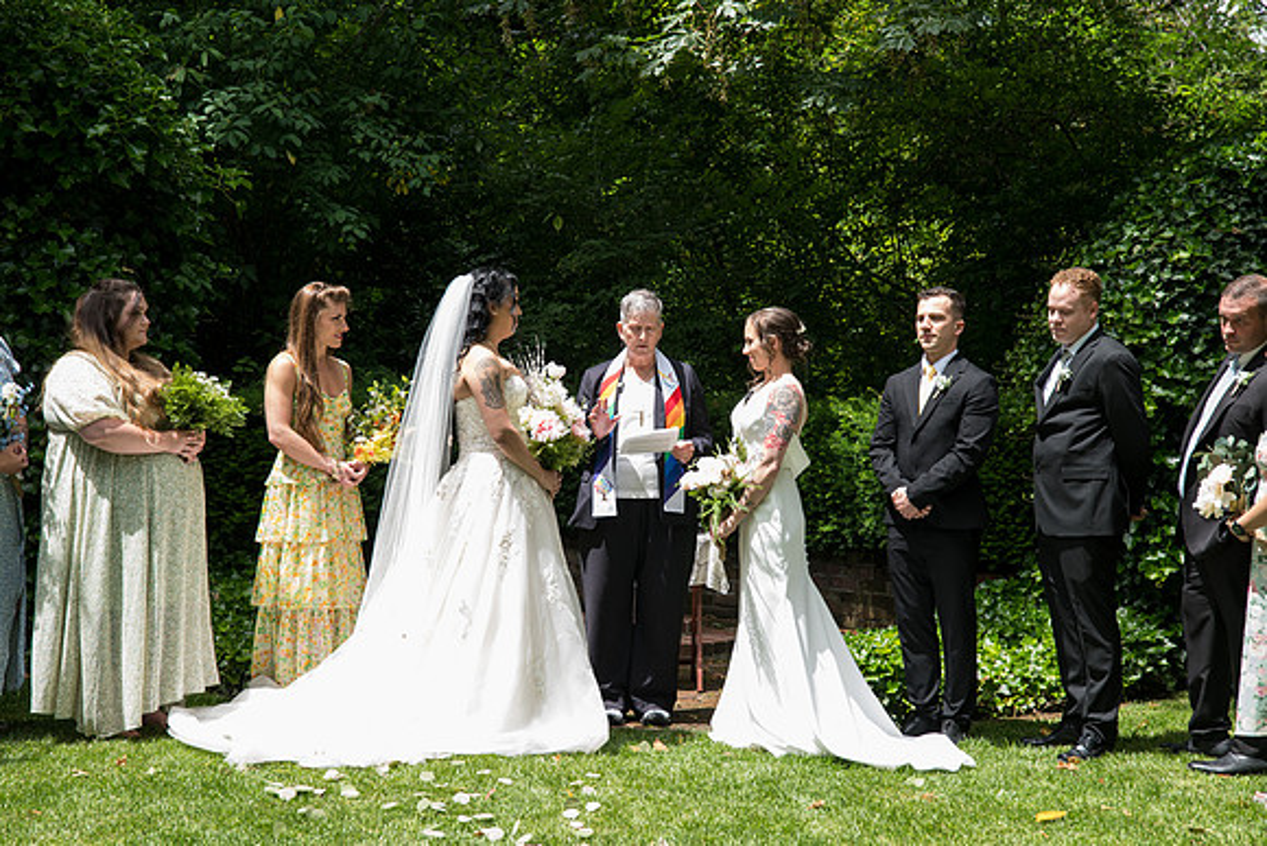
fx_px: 2288
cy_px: 423
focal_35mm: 65
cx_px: 634
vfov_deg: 20.9
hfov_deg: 31.0
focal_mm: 65
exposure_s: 1/400
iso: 500
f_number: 5.6
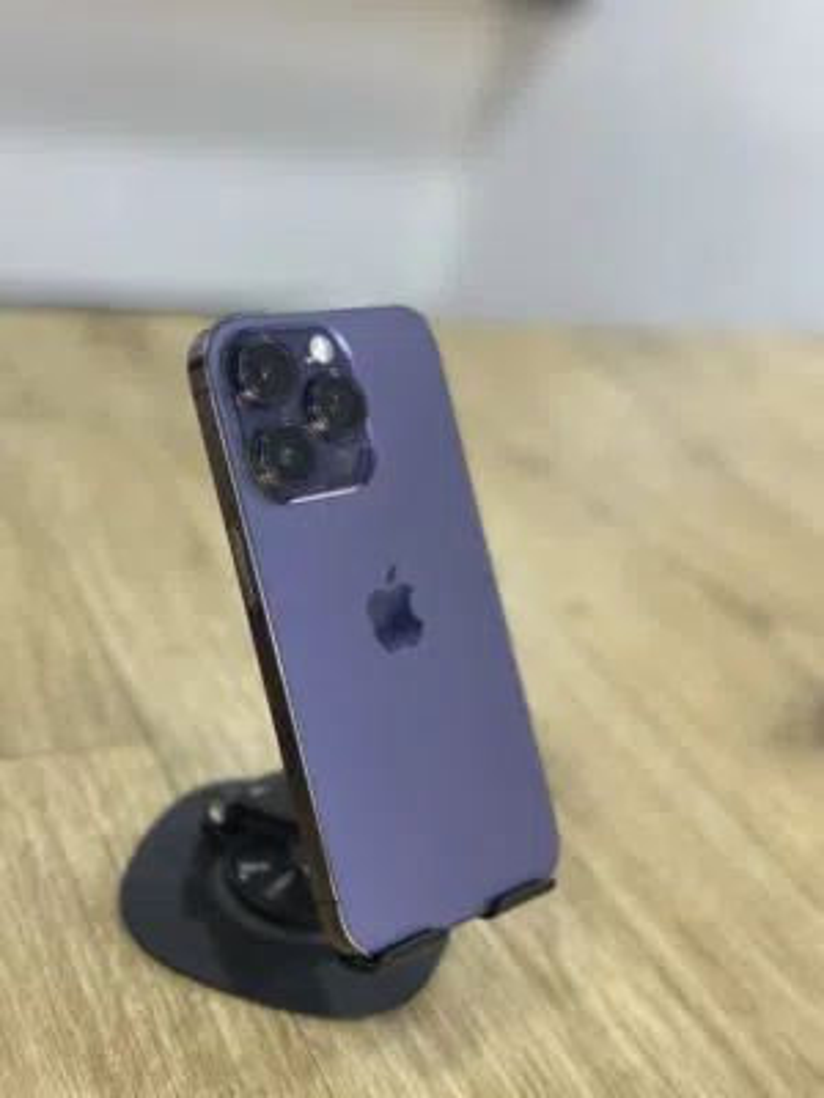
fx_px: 1523
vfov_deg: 39.7
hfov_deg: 30.3
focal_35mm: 48
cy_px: 549
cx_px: 412
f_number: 1.78
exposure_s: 1/121
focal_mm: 6.86
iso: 100
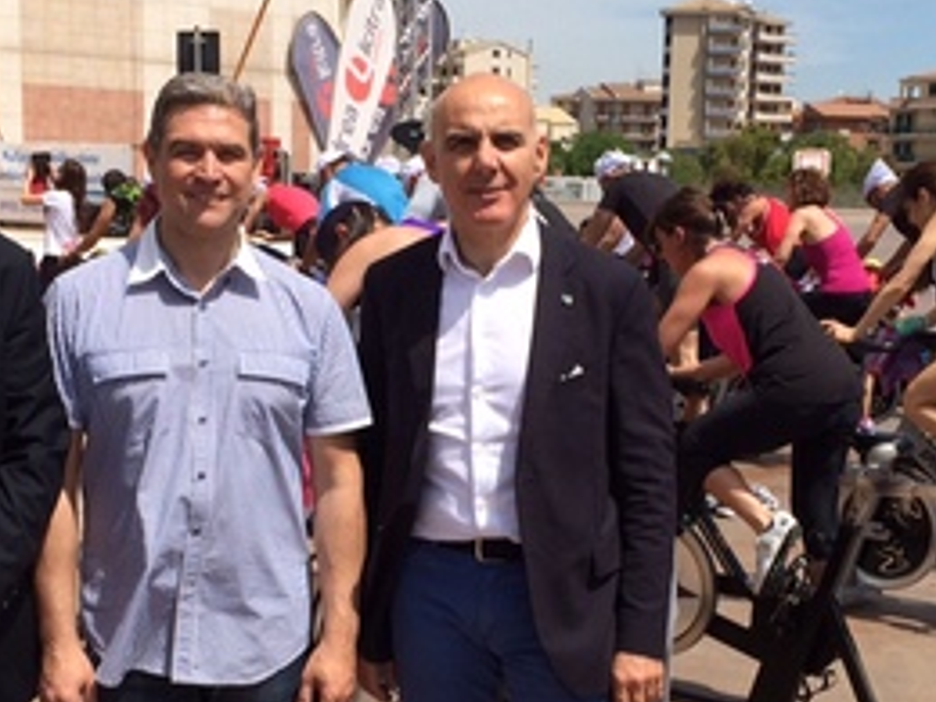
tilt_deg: -12.7
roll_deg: -0.3
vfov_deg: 21.7
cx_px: 461
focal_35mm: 67
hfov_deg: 29.0
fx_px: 1812
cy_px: 540
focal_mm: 4.15
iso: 32
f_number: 2.2
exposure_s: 1/3165
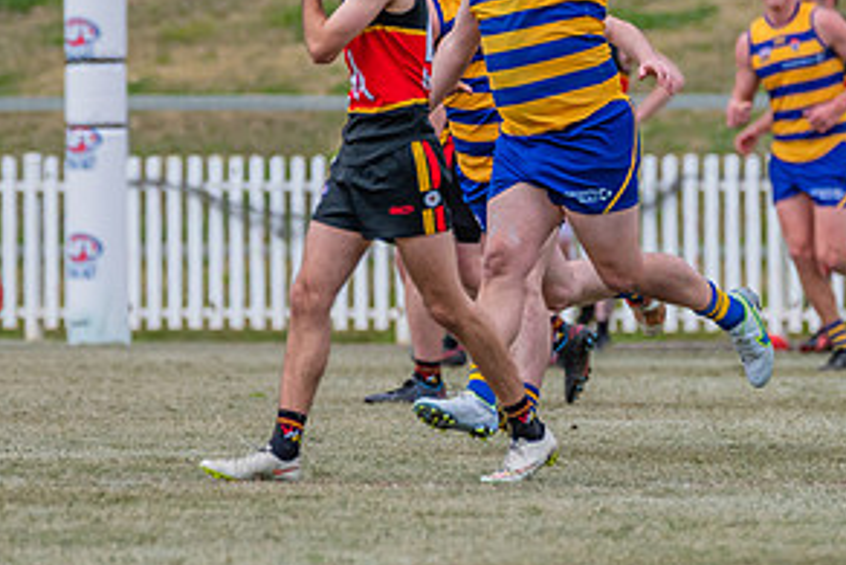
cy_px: 136
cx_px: 555
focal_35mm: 968
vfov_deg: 1.4
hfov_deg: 2.1
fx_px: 22758
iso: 800
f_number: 8
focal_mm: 450
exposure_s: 1/1600
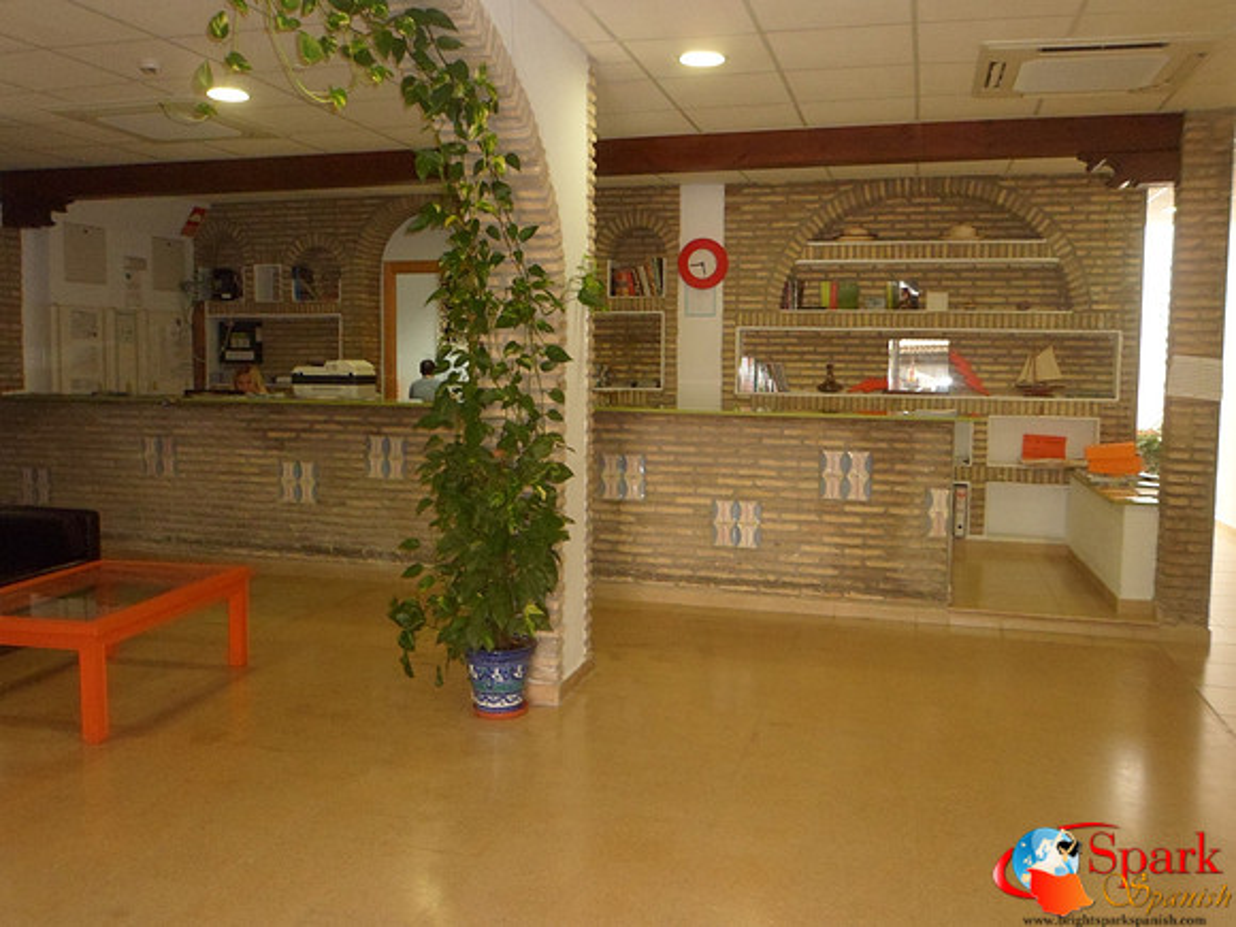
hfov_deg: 60.0
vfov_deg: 46.8
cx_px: 618
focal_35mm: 30
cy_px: 464
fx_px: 1071
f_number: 3.5
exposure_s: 1/45
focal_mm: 5.7
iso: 320
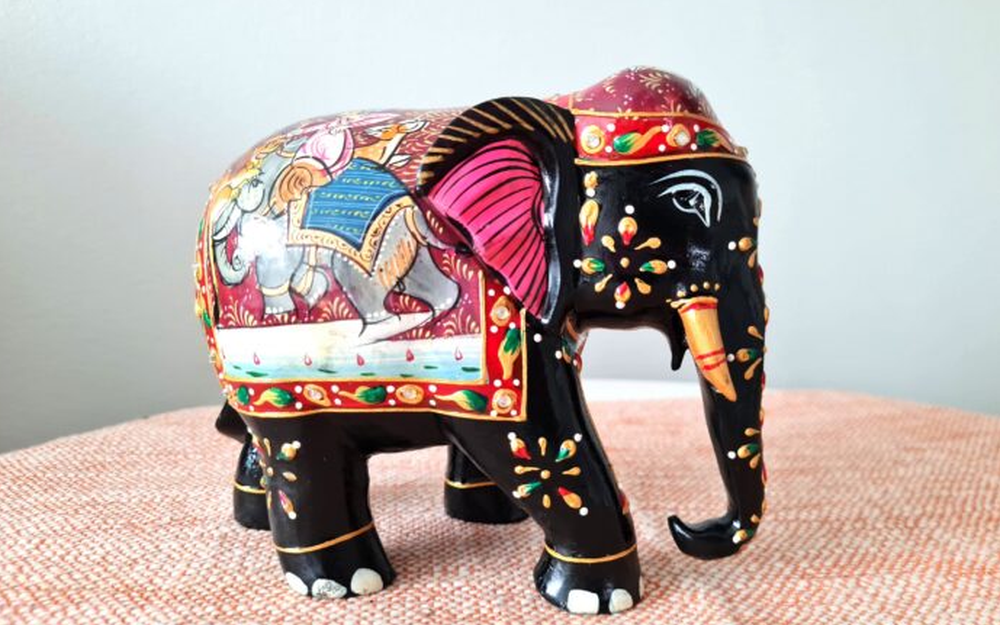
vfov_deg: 44.6
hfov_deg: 66.5
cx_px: 495
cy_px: 318
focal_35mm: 28
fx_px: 763
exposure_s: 1/40
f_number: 1.8
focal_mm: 5.4
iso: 200
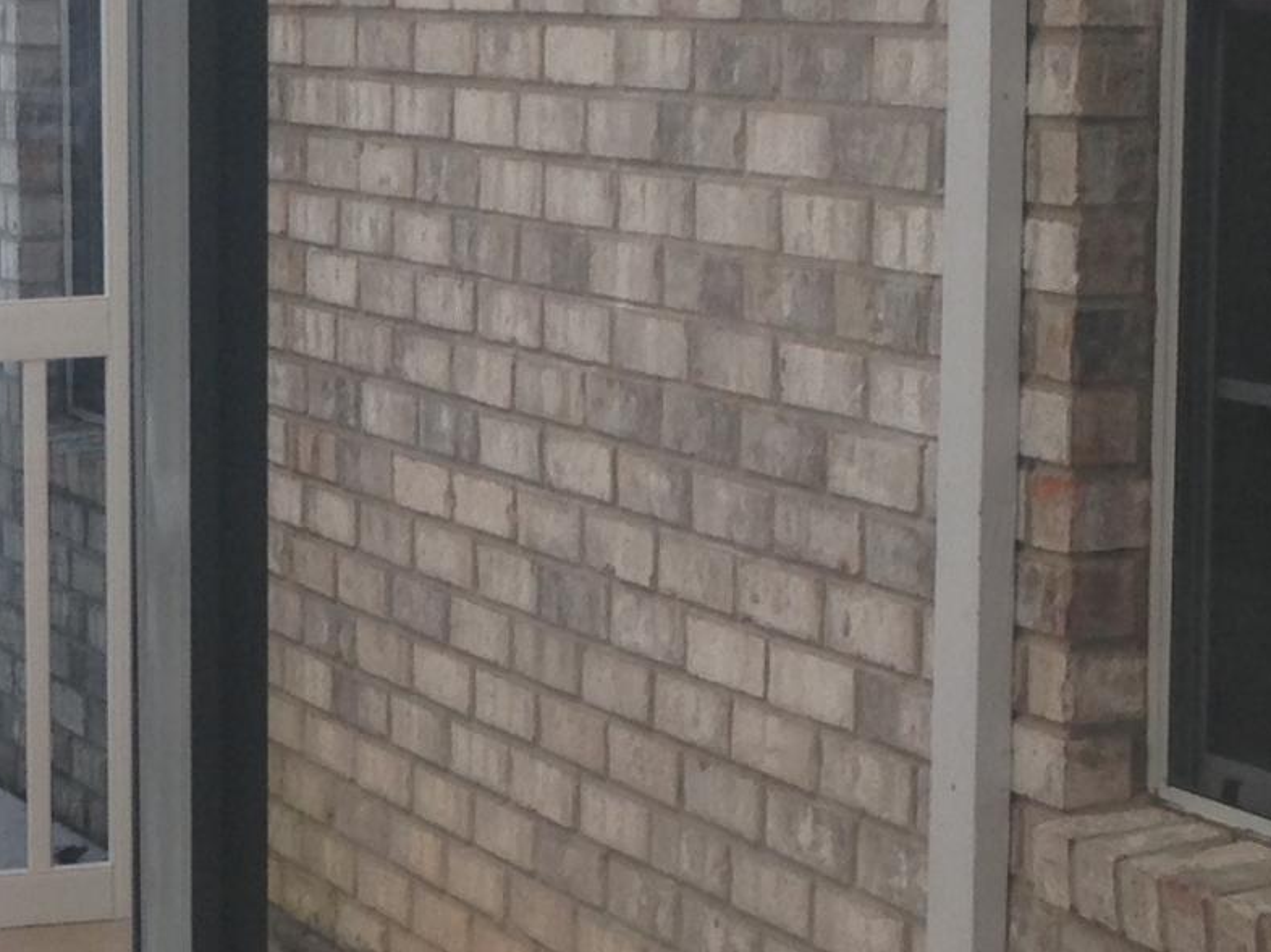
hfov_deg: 15.5
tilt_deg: -9.6
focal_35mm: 126
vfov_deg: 11.8
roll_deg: -0.1
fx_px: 4625
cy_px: 548
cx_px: 108
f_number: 2.4
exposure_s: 1/144
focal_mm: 4.12
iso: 50
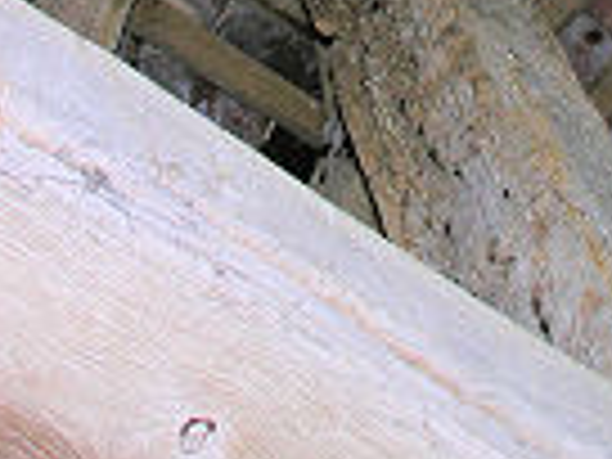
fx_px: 2086
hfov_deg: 16.6
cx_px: 450
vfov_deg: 12.2
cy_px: -151
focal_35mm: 118
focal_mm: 8.9
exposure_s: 1/60.1
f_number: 5
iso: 50
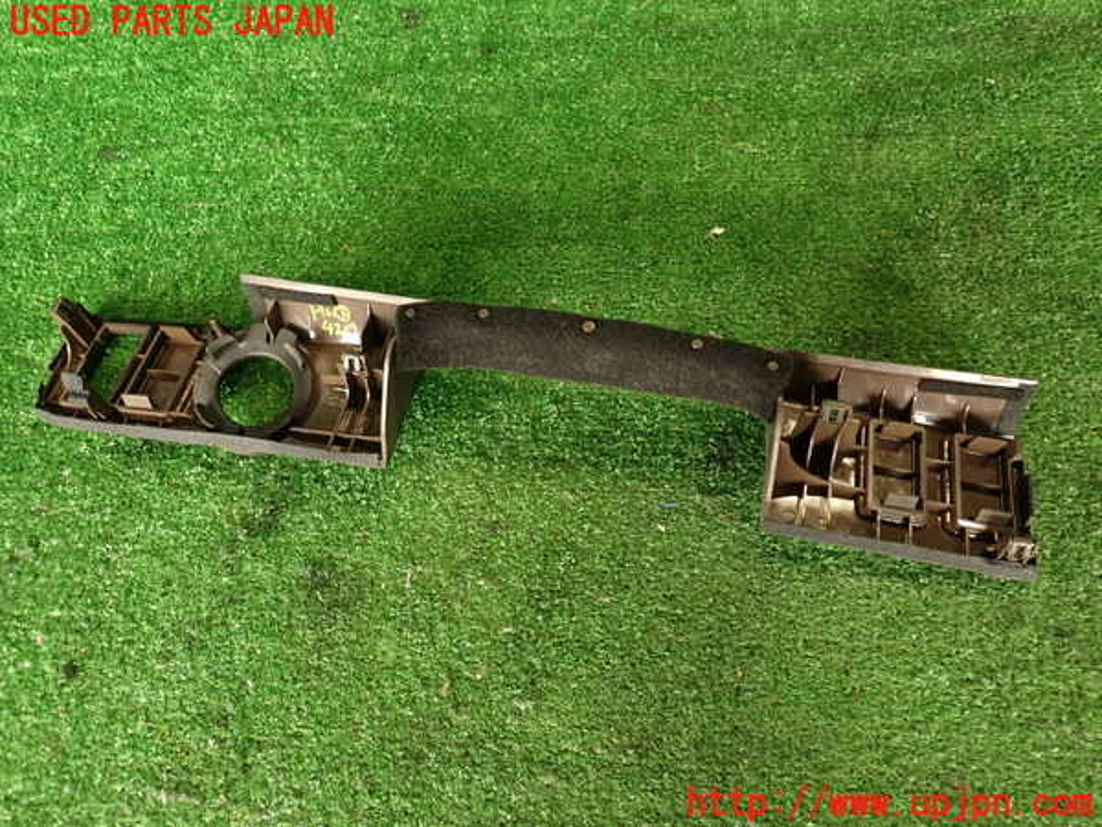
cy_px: 414
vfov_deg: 54.9
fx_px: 796
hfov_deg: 69.4
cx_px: 551
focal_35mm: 25
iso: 200
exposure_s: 1/60
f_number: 2
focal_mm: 4.5
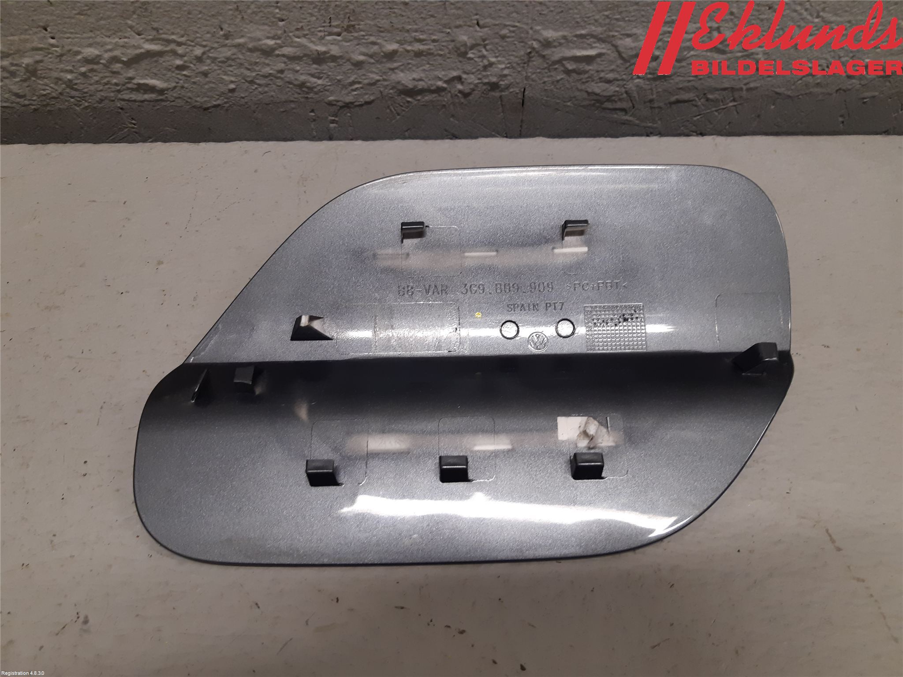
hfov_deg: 67.3
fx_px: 678
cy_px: 338
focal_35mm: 26
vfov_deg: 53.1
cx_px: 452
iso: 100
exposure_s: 1/50
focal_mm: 3.93
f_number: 1.7
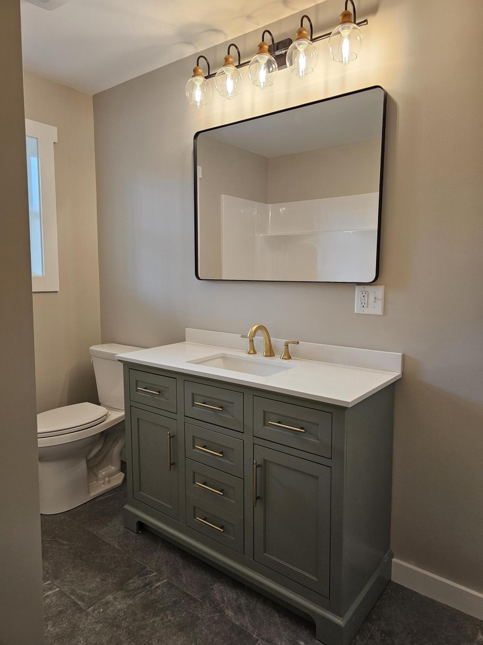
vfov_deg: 73.9
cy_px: 322
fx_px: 428
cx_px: 242
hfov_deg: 58.9
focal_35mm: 23
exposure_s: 1/120
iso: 160
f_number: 1.7
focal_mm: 6.3
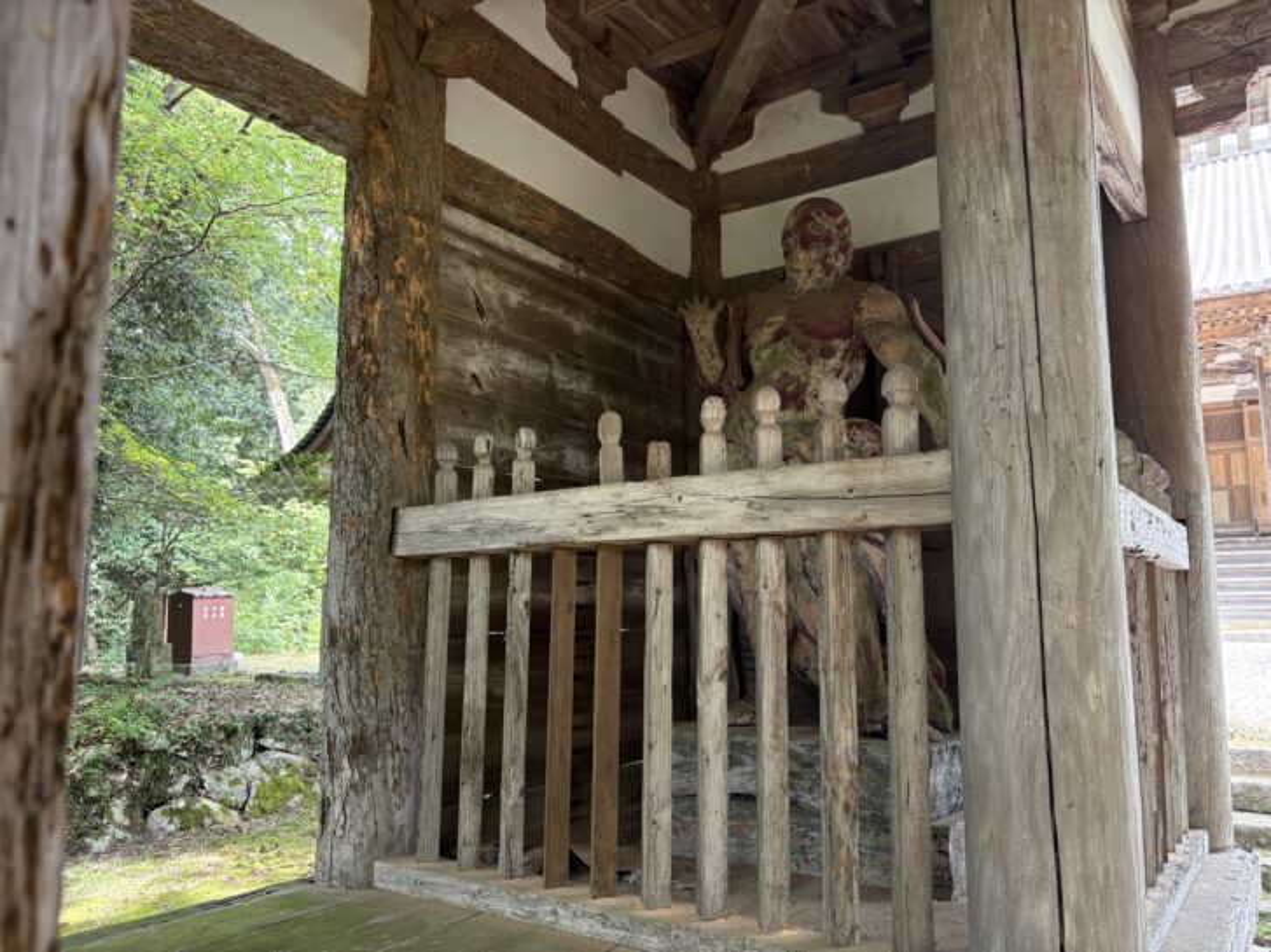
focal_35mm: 26
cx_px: 636
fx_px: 954
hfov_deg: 67.3
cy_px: 476
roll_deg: +0.1
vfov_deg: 53.0
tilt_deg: +8.9
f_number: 1.6
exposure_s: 1/118
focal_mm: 5.96
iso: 125
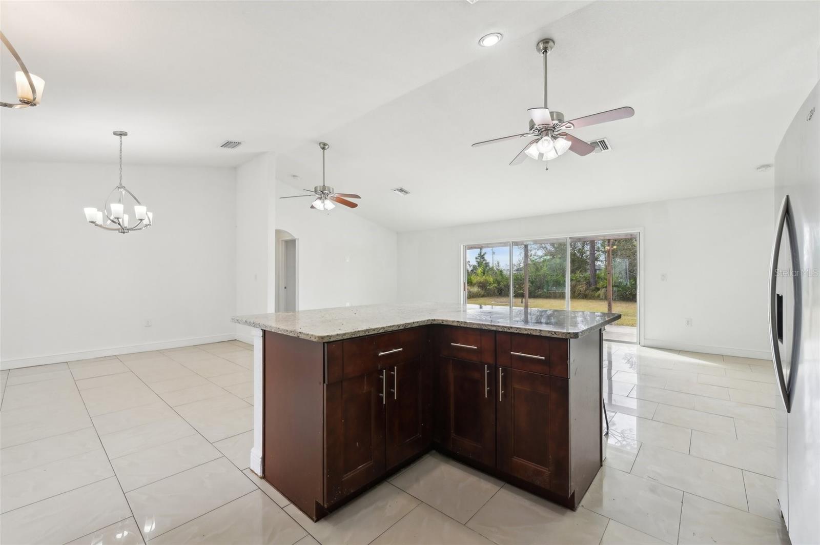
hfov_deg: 100.5
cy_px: 272
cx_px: 410
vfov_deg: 77.2
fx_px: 341
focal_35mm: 15
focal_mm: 15
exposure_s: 1/100
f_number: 8
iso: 400
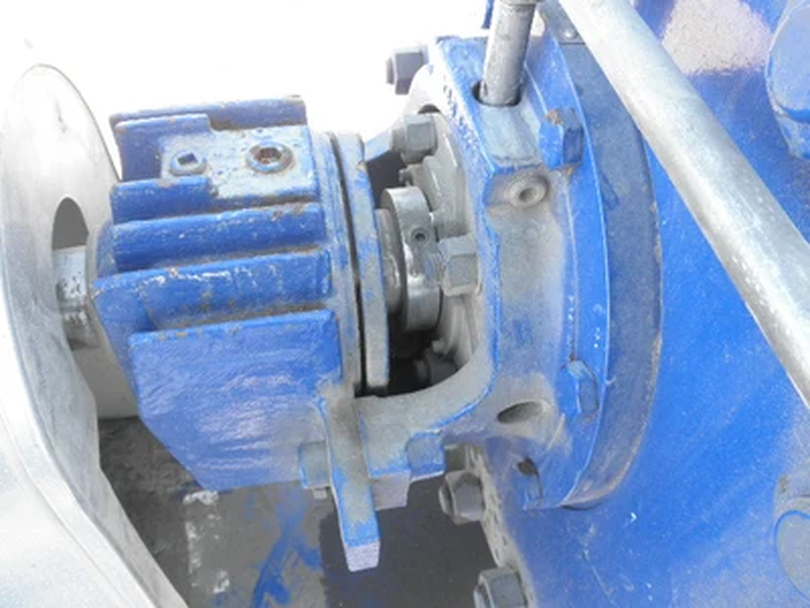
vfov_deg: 49.7
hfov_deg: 63.4
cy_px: 304
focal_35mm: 28
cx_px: 405
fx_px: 655
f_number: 3
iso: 64
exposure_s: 1/30
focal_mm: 5
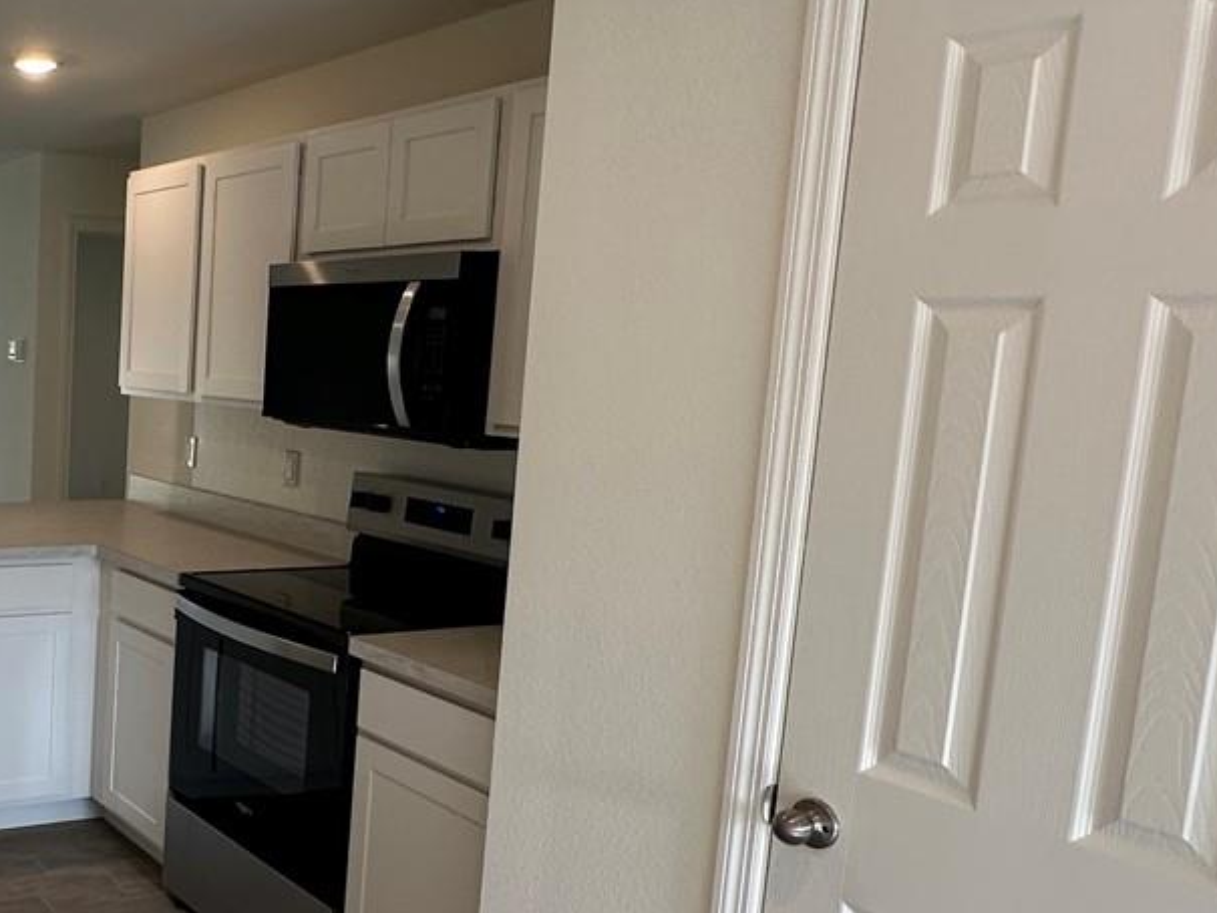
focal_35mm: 37
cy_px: 513
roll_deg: -2.2
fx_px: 1301
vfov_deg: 38.6
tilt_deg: -7.8
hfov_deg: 44.2
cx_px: 56
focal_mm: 2.22
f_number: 2.2
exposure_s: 1/120
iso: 100
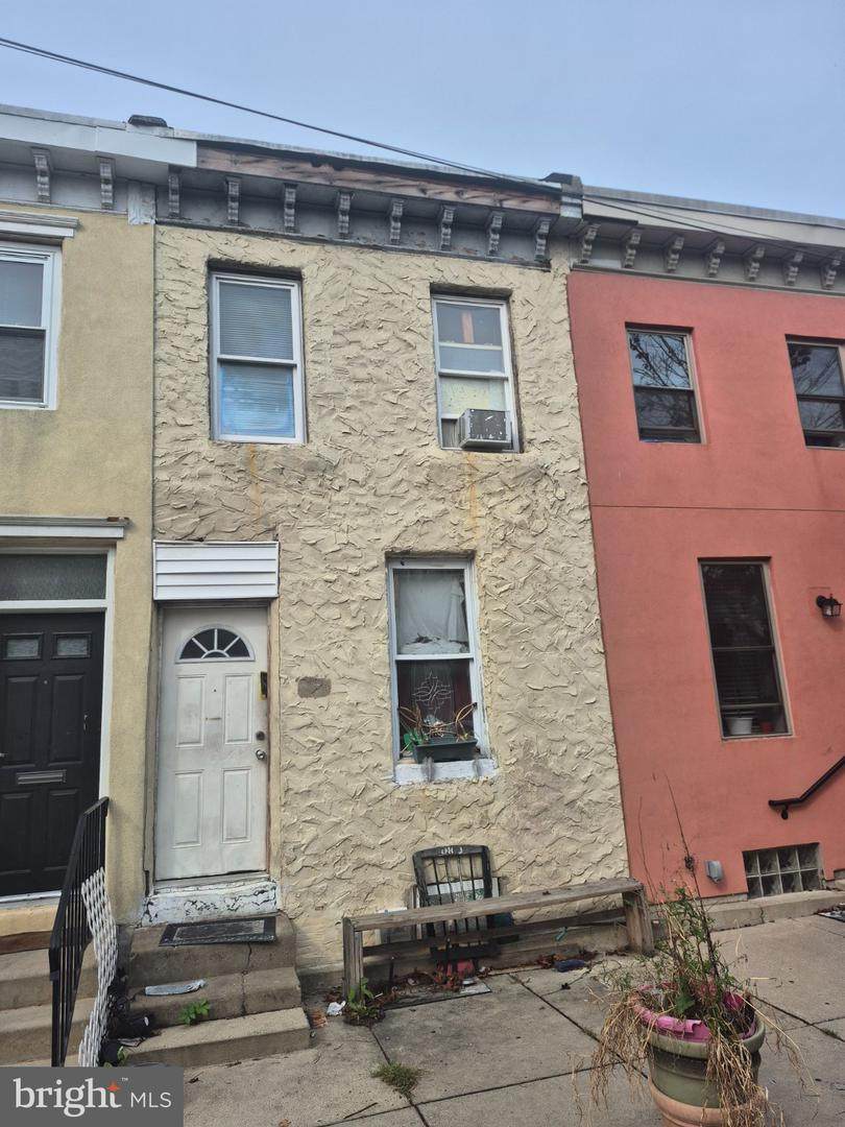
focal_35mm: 23
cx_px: 422
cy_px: 564
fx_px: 749
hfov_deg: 58.9
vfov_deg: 73.9
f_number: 1.8
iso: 25
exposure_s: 1/1800
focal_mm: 5.4
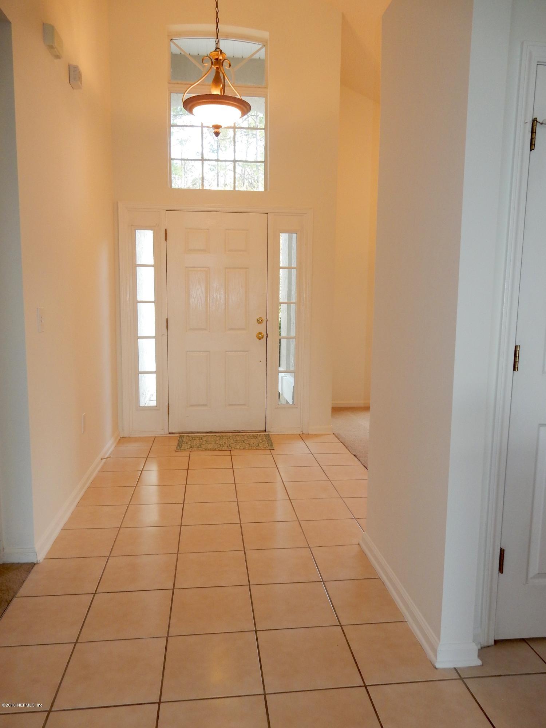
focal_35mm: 25
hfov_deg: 54.9
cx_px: 273
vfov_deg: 69.4
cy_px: 364
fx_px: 526
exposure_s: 1/30
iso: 140
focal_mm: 4.5
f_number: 3.7
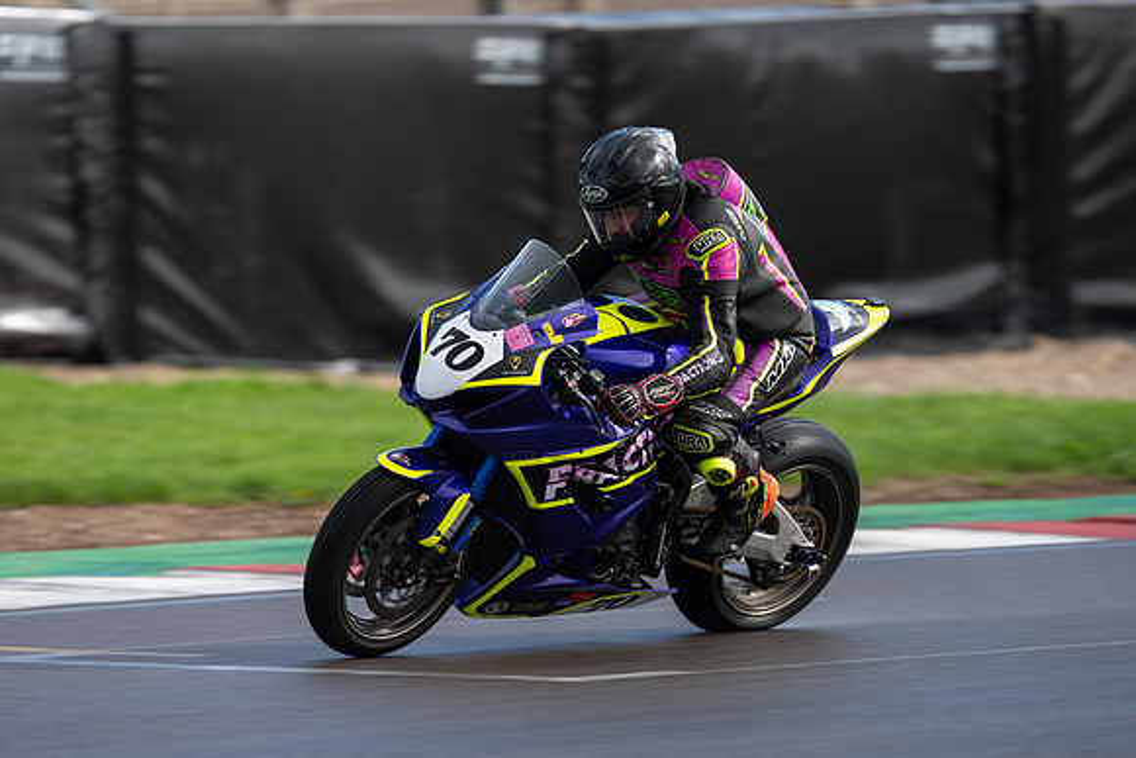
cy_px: 398
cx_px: 568
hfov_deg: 3.1
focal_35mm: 655
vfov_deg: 2.1
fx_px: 20676
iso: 80
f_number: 4
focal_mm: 600
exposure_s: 1/500
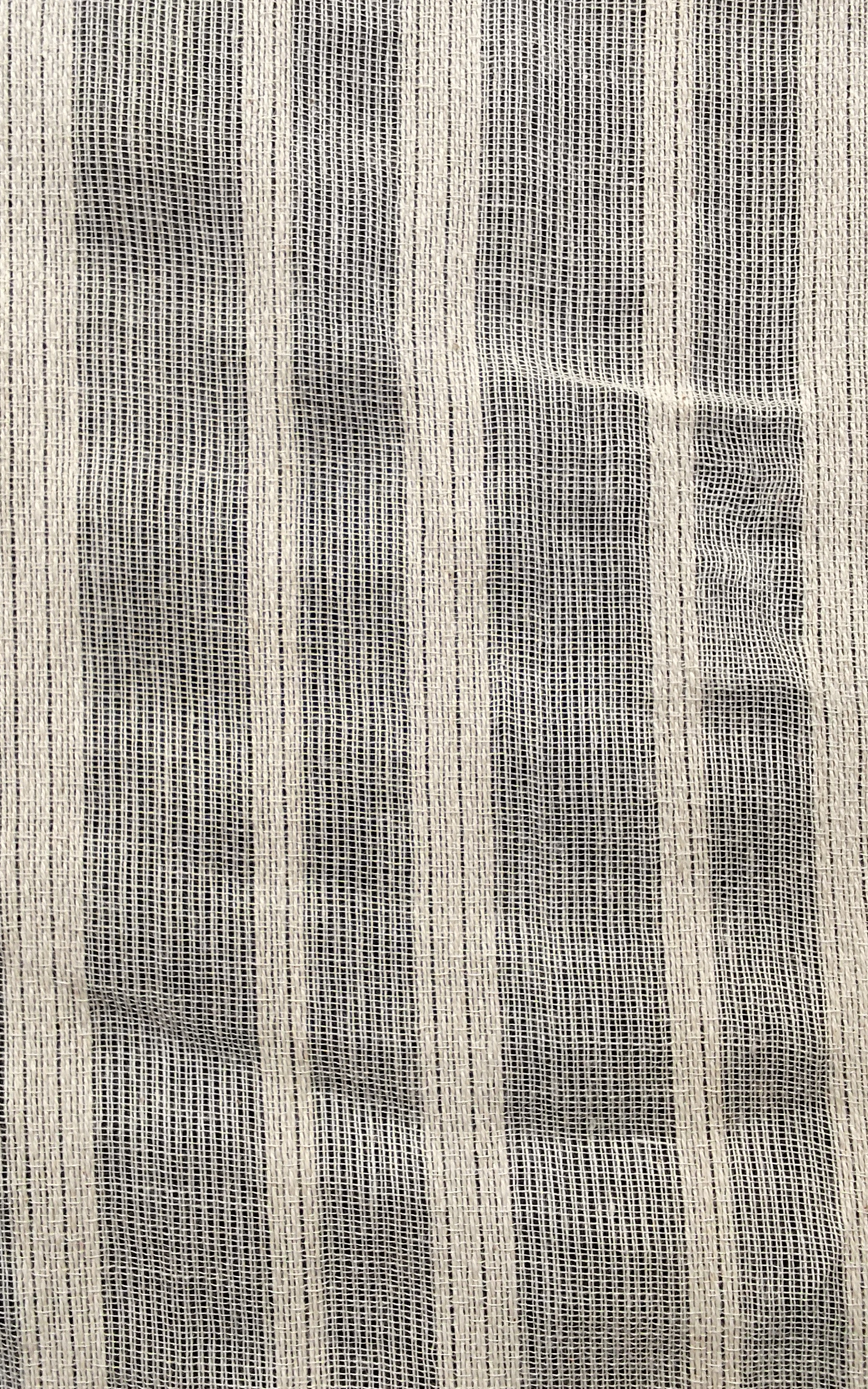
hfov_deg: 34.4
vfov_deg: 52.7
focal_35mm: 37
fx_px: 1400
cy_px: 694
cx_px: 390
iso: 125
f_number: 2
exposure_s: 1/100
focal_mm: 2.78
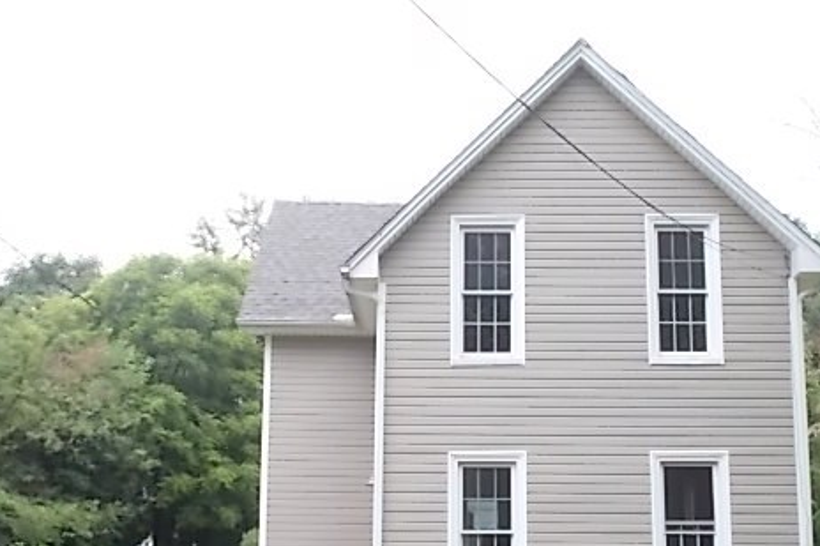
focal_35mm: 56
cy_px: 323
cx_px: 440
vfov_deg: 24.1
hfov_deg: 35.6
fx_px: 1275
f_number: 3.9
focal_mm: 6.9
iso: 200
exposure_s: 1/400
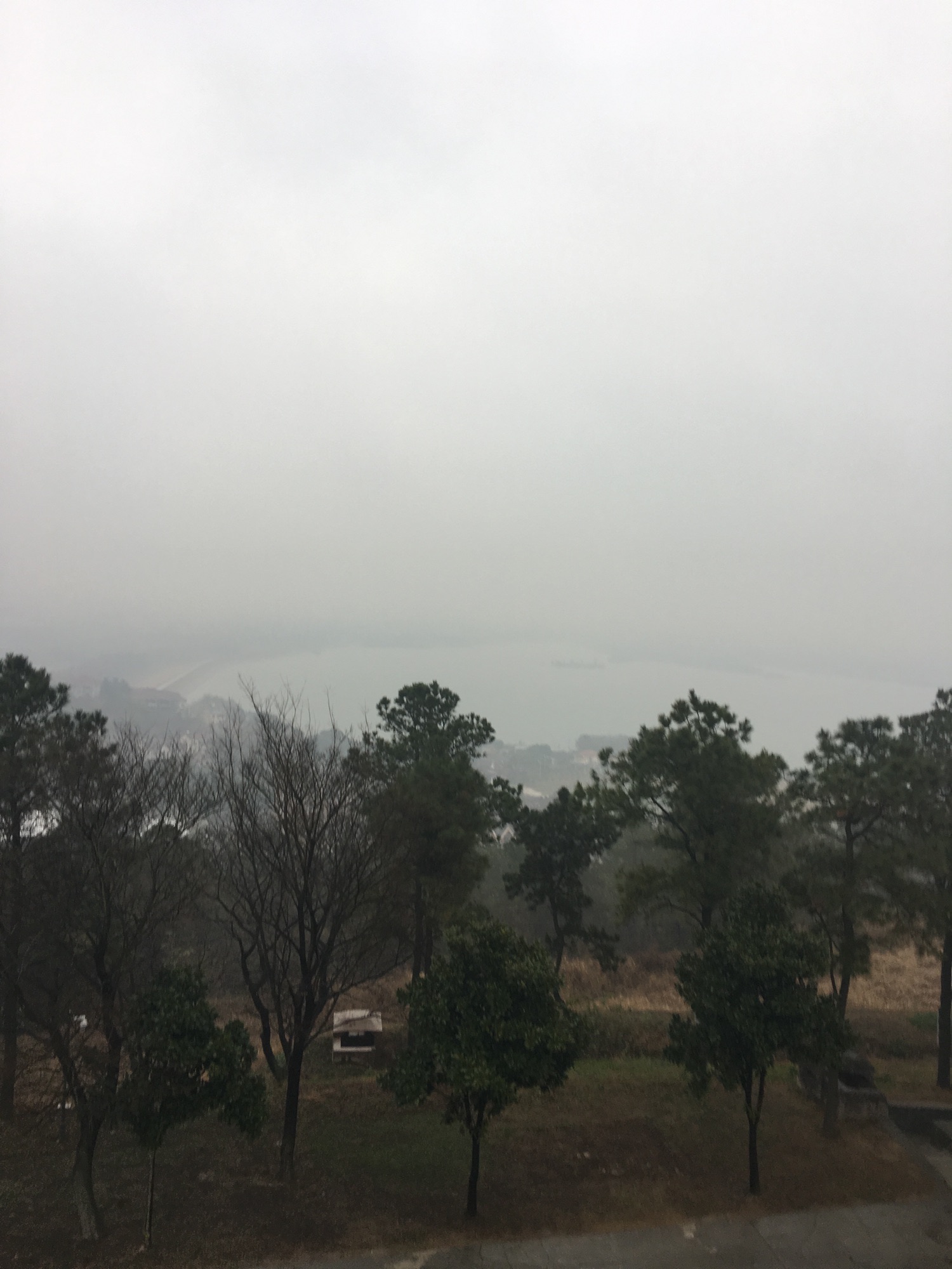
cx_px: 476
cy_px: 634
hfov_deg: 48.2
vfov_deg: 61.7
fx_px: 1063
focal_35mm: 29
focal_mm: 4.15
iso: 25
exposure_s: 1/140
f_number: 2.2
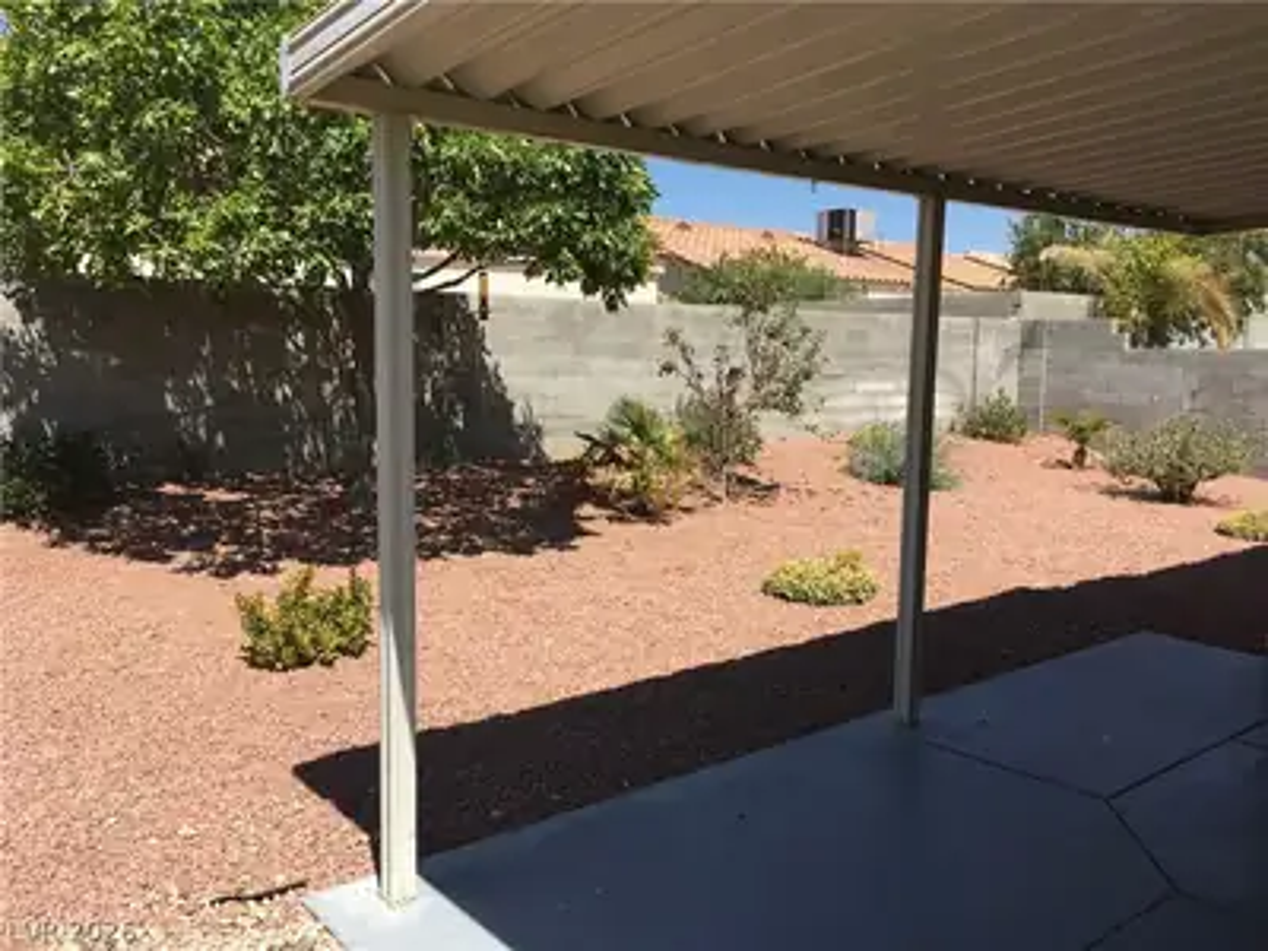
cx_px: 634
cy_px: 476
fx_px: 1062
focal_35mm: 29
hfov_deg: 61.7
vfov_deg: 48.2
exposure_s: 1/1508
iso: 25
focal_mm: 4.15
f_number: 2.2
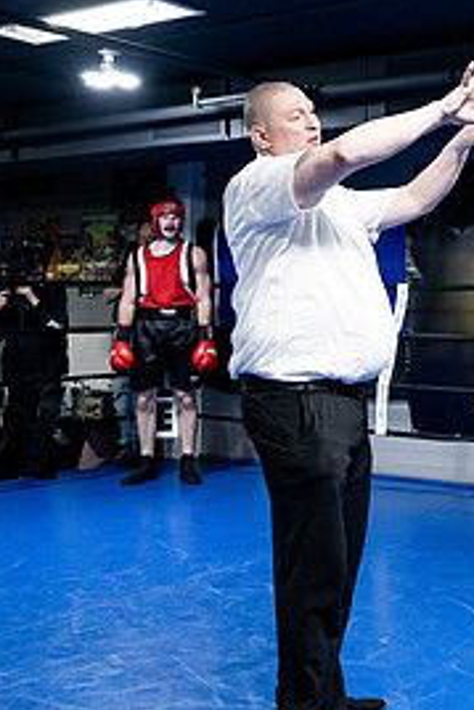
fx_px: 1026
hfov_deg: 23.7
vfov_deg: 37.7
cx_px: 575
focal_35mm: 52
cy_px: 229
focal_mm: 24
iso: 6400
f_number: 2.8
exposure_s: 1/1000
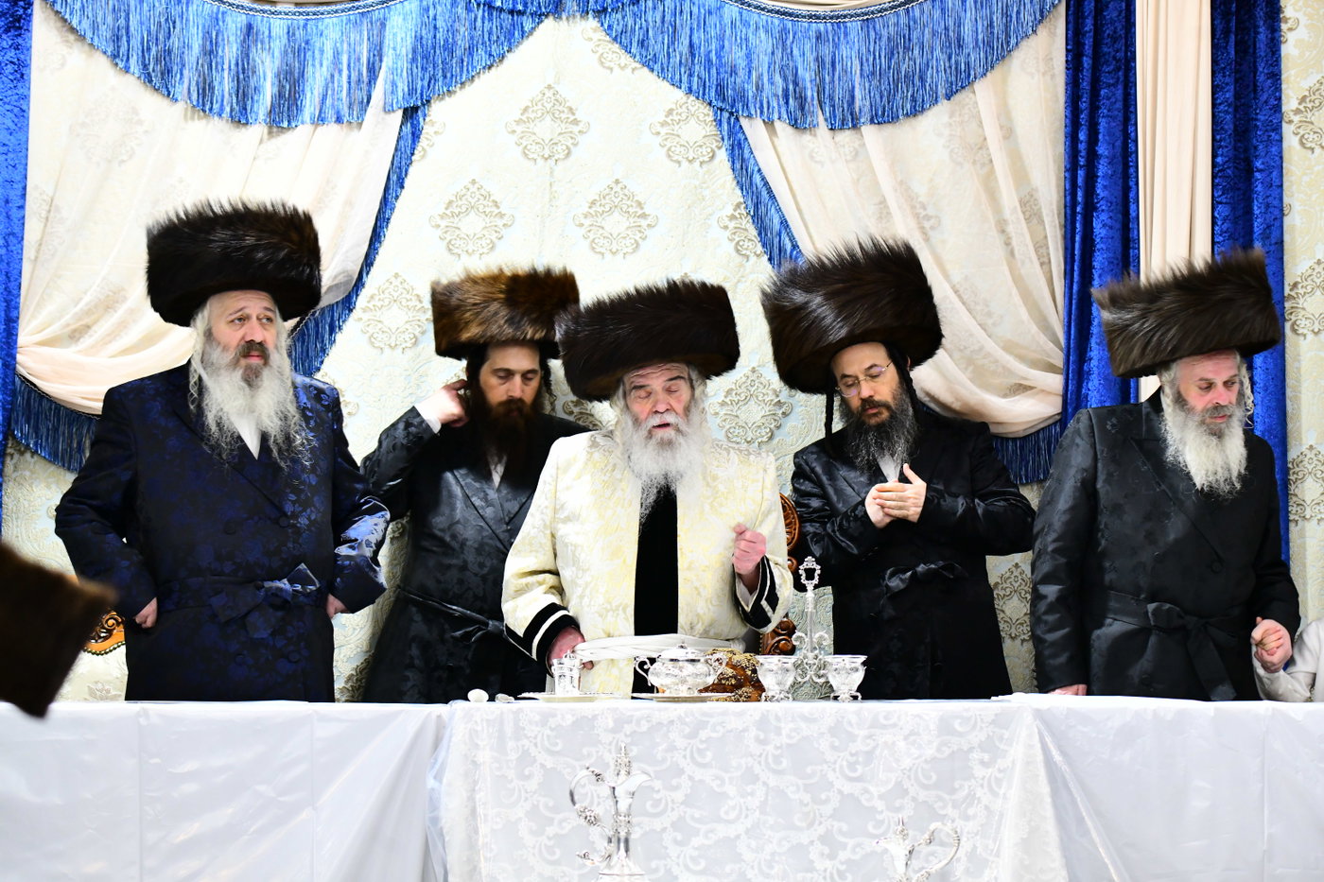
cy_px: 441
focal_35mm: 145
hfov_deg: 14.2
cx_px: 662
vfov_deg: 9.5
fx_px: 5332
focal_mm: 145
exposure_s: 1/160
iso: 4000
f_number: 5.6
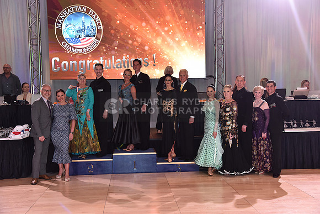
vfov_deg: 29.3
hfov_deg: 42.7
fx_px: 409
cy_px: 107
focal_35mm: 46
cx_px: 160
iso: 2000
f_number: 4.5
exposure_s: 1/250
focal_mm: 46
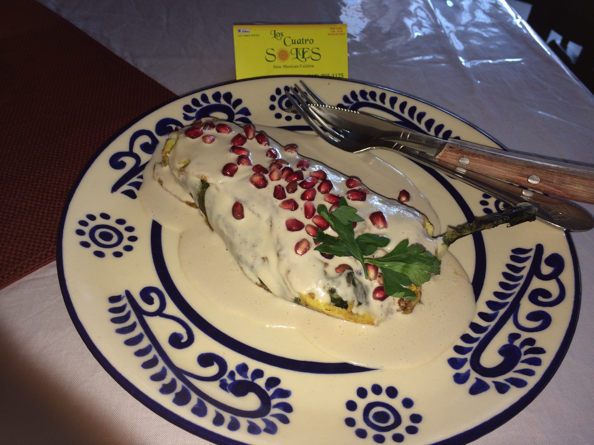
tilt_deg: -45.7
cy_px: 222
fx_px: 498
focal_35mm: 29
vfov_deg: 48.2
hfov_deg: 61.7
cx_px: 297
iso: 32
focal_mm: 4.15
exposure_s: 1/85
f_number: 2.2
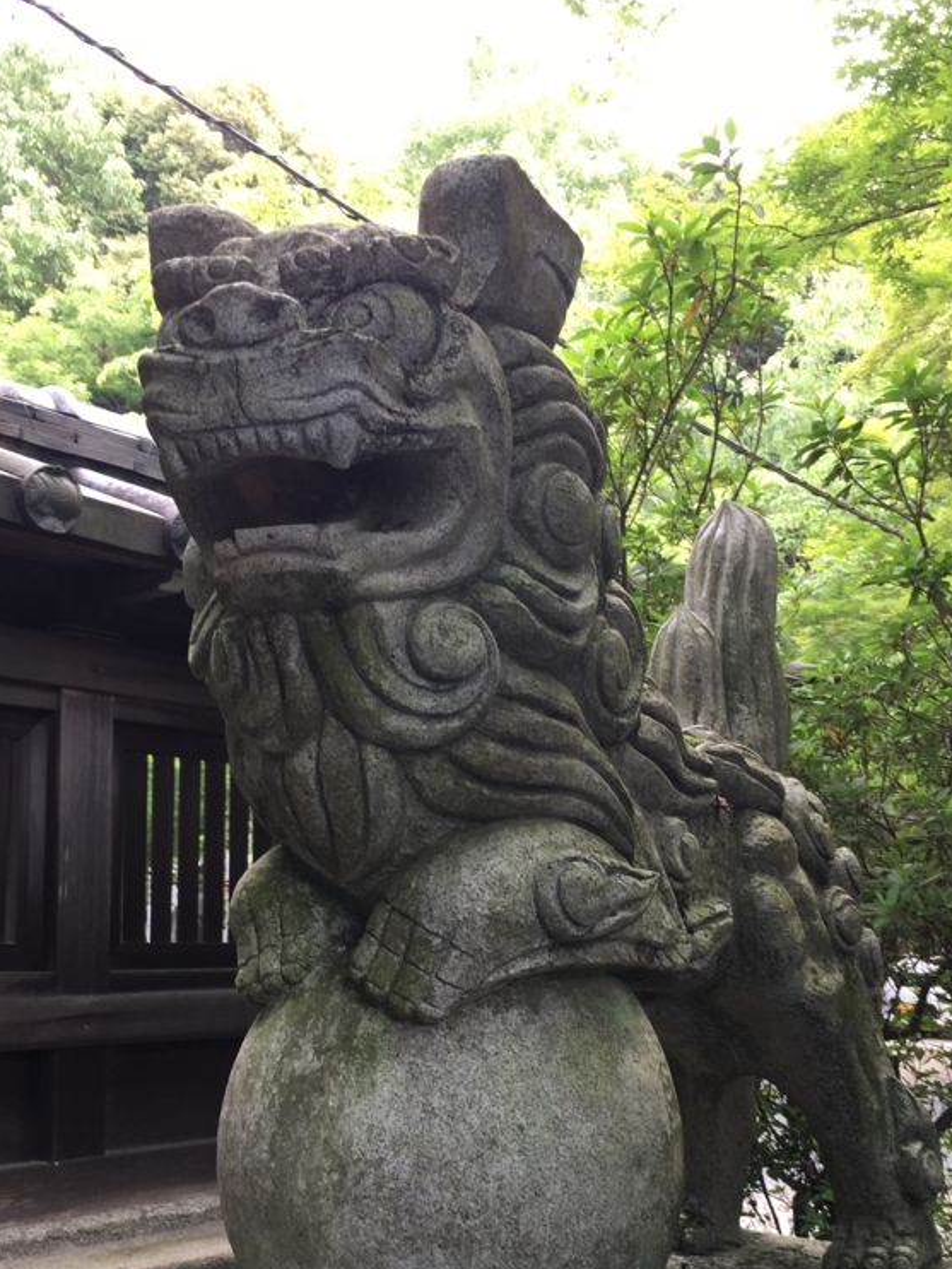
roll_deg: +0.7
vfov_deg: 46.2
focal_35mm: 40
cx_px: 489
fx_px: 1466
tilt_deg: +5.4
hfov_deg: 36.0
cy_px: 817
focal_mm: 4.15
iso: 32
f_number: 2.2
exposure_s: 1/60
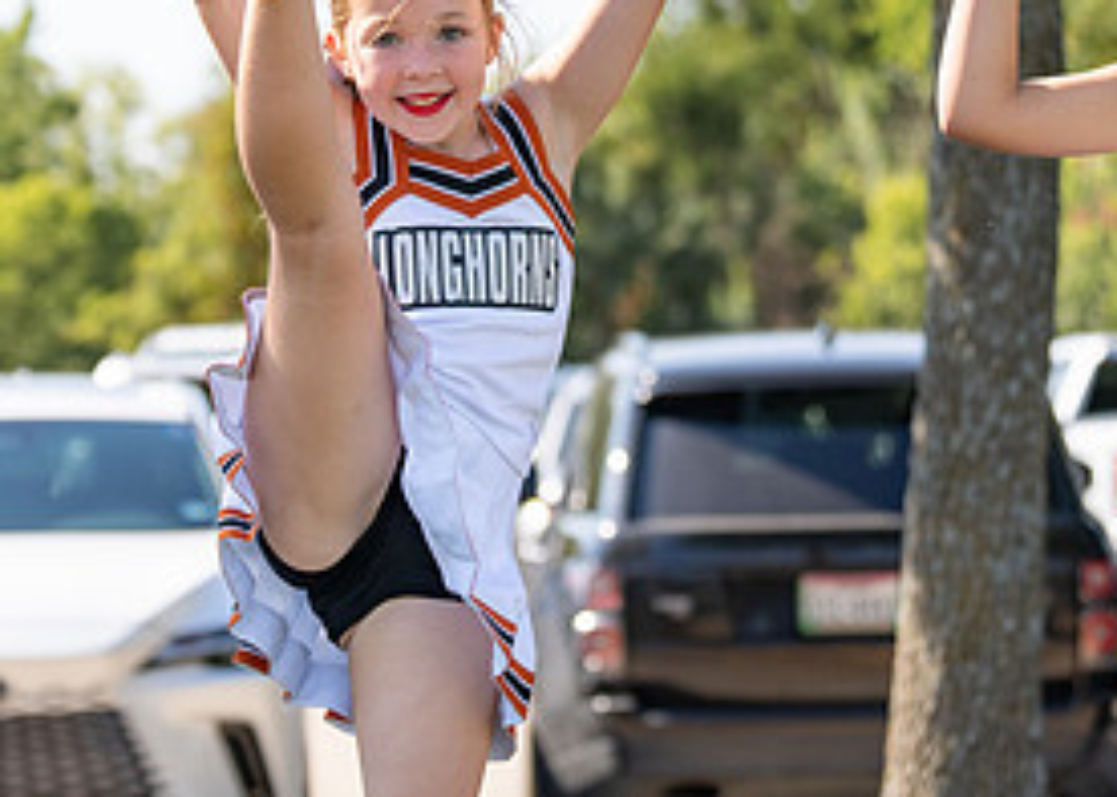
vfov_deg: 9.2
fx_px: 4948
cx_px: 364
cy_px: 271
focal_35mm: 156
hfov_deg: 12.9
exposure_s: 1/2500
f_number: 2.8
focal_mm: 70
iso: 160
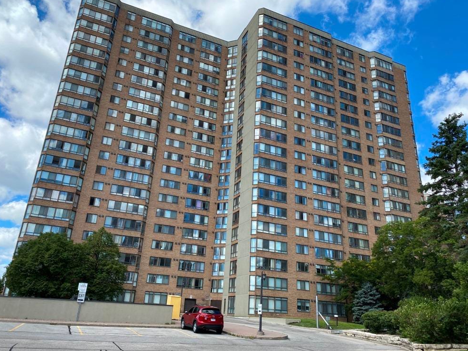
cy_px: 169
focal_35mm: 27
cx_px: 233
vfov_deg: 51.4
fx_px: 365
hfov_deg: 65.3
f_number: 1.8
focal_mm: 4.25
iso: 32
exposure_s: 1/1346
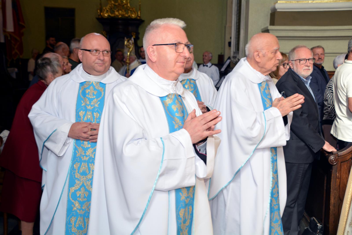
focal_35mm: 45
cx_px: 176
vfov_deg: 29.9
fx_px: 440
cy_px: 118
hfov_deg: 43.6
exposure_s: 1/60
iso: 450
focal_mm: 30
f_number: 4
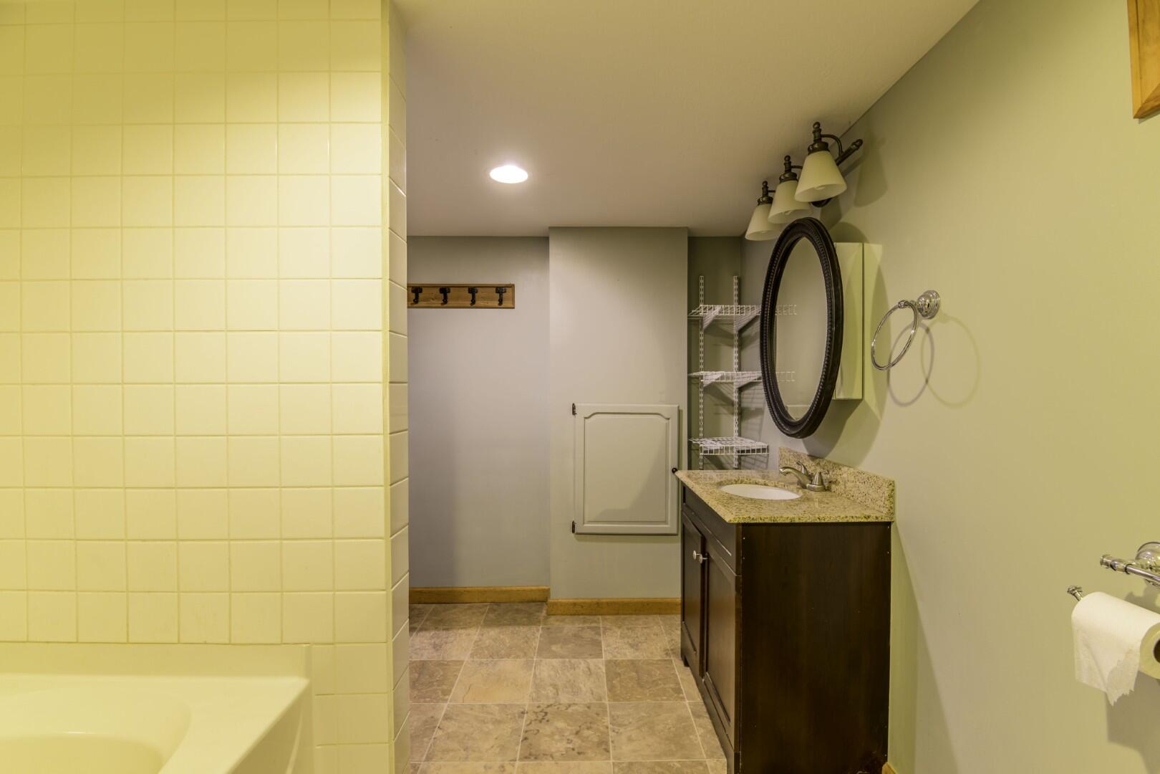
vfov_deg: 77.3
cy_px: 387
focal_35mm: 15
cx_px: 580
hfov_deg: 100.4
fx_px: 483
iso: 100
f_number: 8
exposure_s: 1
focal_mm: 15
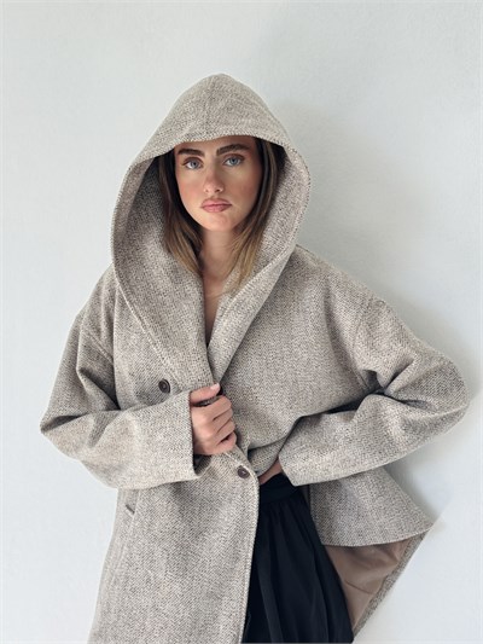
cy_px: 322
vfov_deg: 39.6
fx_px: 893
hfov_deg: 30.3
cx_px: 242
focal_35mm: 48
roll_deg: +0.8
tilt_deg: -3.5
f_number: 1.78
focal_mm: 6.76
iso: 64
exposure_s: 1/211
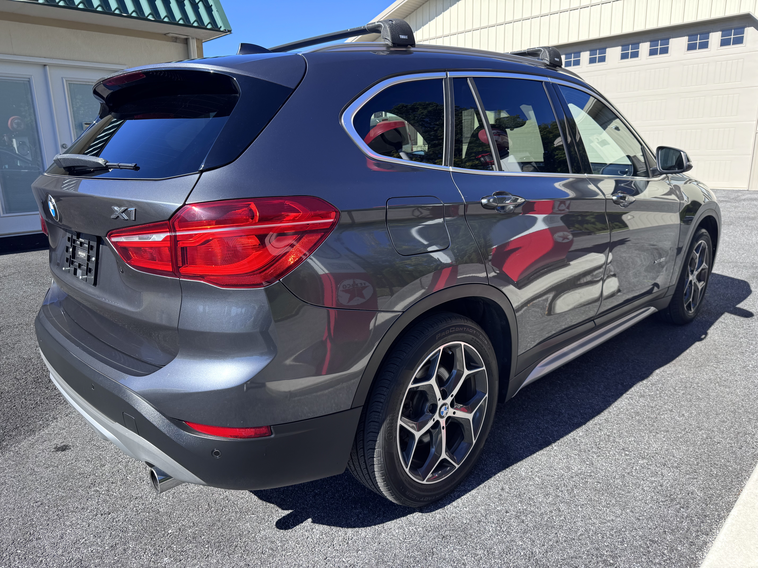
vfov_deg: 56.8
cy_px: 284
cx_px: 379
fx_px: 526
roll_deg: +2.3
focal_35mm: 24
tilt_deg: -13.9
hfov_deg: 71.6
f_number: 1.78
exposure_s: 1/1261
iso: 80
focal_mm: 6.76
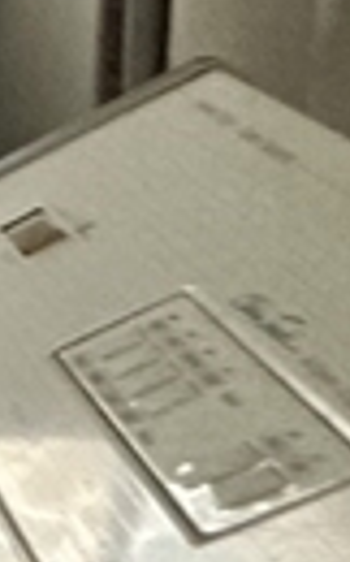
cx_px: -1573
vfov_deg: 16.8
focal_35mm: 117
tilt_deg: -3.2
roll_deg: -1.0
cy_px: -173
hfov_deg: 5.7
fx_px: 1790
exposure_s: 1/81
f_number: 2.2
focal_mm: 2.22
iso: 320
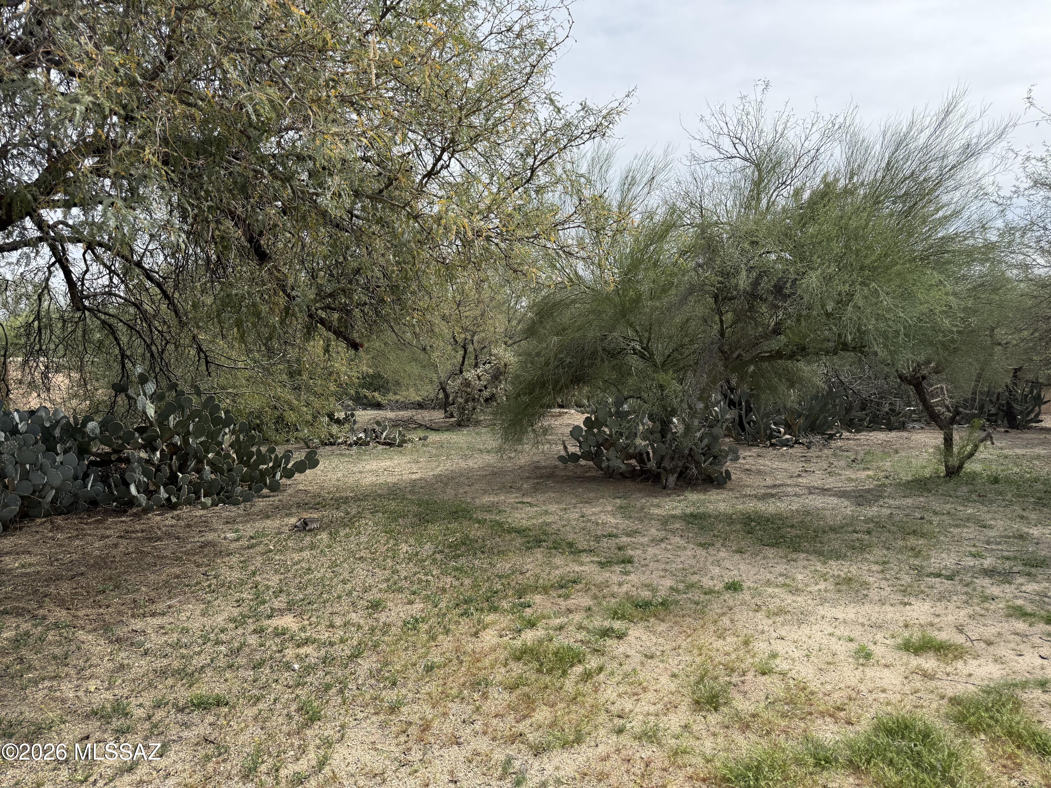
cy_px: 394
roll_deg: -0.5
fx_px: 729
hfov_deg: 71.6
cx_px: 526
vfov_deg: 56.8
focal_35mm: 24
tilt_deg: -2.7
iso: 100
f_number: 1.78
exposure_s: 1/4167
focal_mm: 6.76
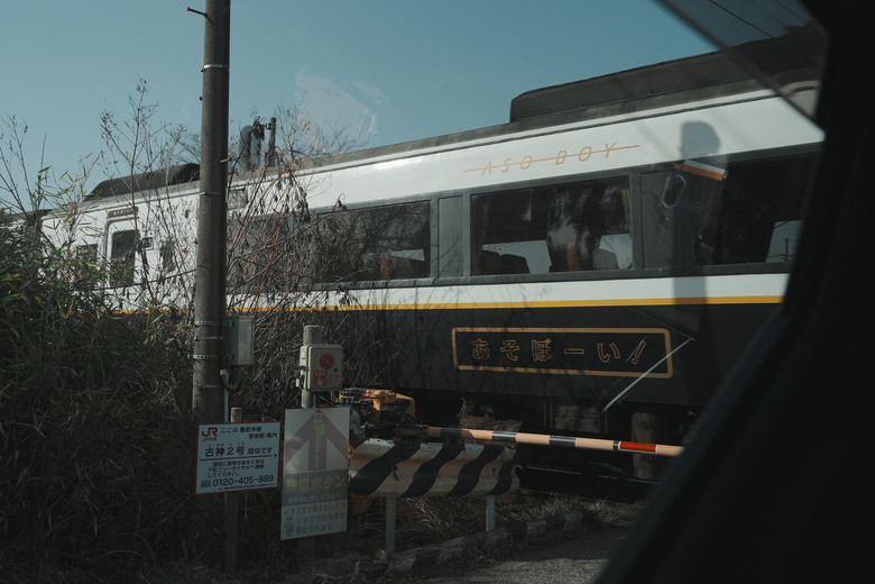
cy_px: 292
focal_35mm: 29
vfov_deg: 45.0
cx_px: 438
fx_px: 705
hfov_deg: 63.7
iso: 250
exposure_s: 1/800
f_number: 5.6
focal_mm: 29
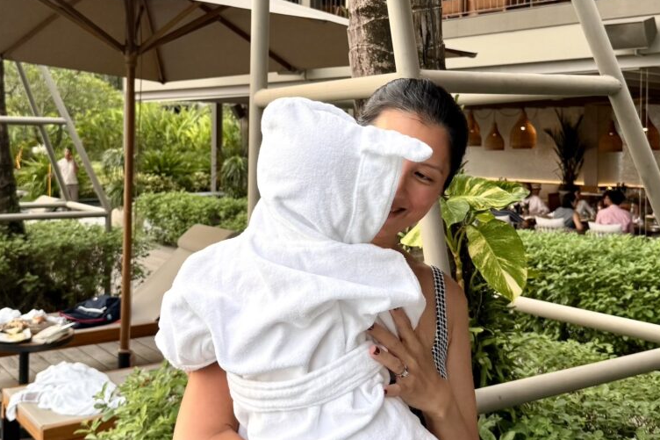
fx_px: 623
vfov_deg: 38.9
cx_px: 332
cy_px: 233
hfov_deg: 55.8
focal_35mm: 34
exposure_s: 1/240
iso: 160
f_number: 1.78
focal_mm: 6.76
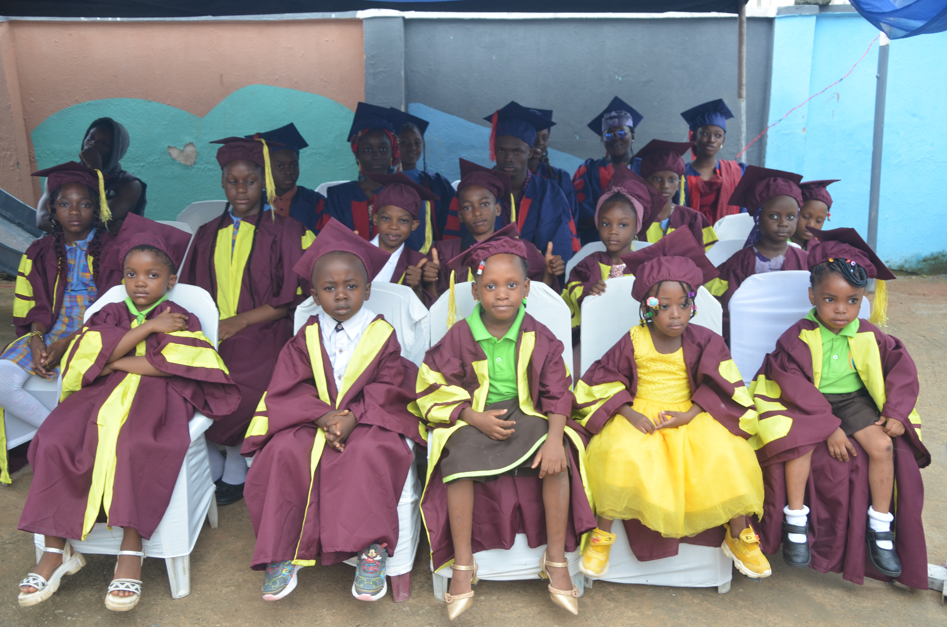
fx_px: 866
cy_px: 314
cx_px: 474
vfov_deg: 39.8
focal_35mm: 33
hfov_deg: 57.3
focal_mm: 22
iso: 250
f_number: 5
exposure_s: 1/100
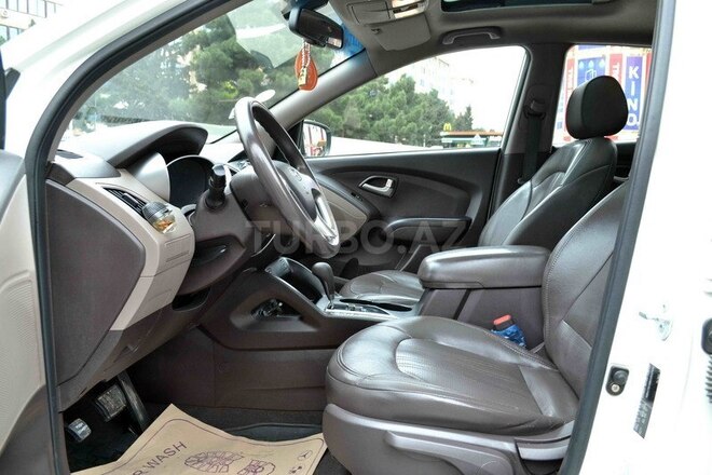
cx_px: 356
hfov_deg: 61.9
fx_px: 593
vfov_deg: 43.6
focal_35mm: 30
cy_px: 238
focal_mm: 20
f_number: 5.6
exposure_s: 1/20
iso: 800
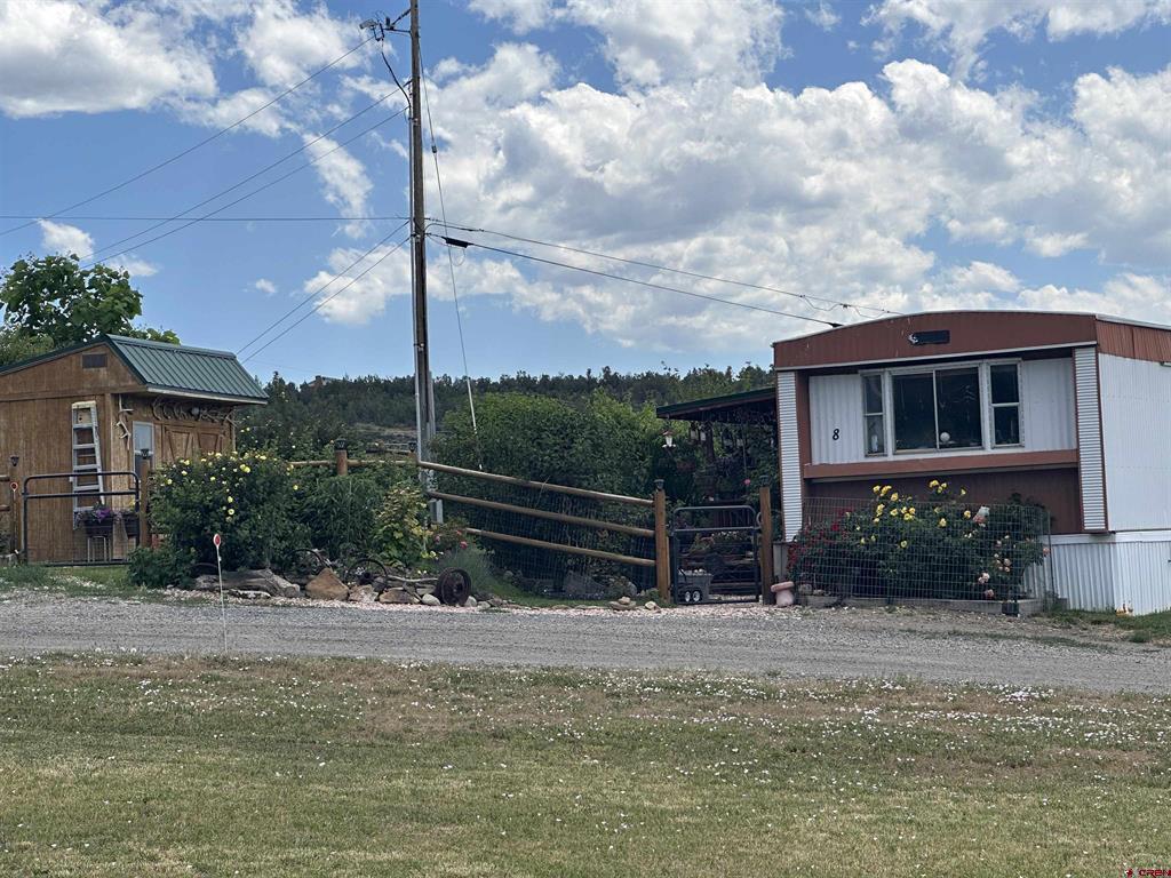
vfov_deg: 19.1
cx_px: 586
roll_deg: +2.8
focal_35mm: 77
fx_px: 2605
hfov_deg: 25.3
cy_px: 439
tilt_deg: +2.1
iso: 32
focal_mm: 9
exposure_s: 1/1064
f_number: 2.8
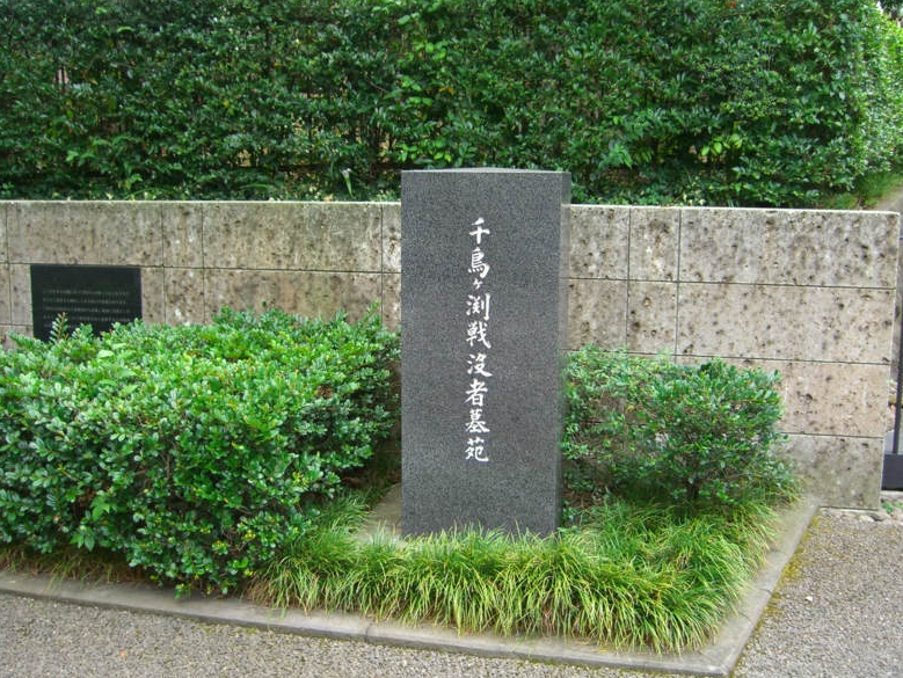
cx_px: 460
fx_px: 1018
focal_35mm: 39
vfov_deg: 36.8
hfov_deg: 47.8
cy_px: 335
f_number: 2.8
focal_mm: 7.9
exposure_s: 1/125
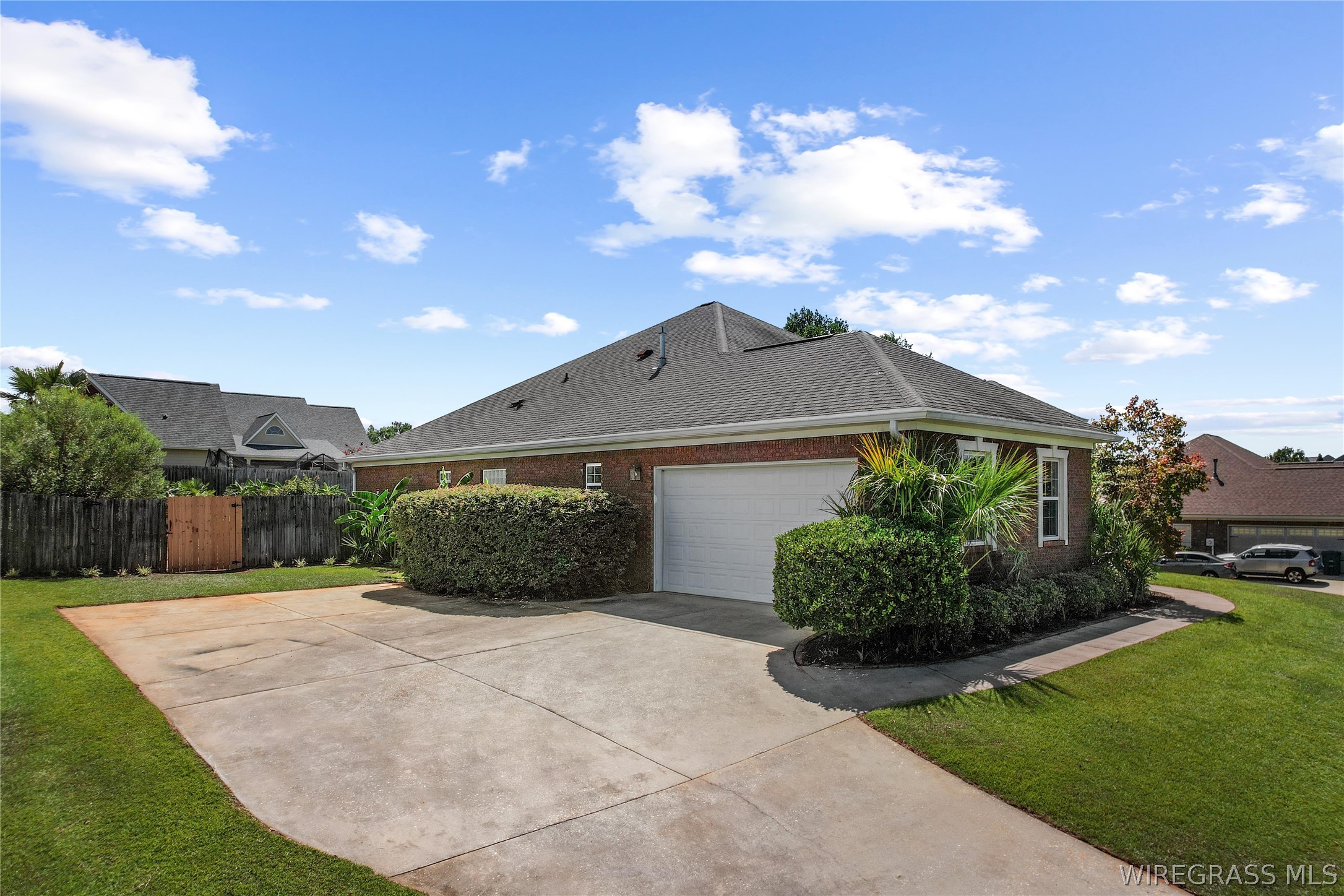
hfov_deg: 78.6
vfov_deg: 57.2
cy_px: 448
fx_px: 821
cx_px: 672
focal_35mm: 22
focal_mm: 8.38
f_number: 2.8
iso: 100
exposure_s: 1/800
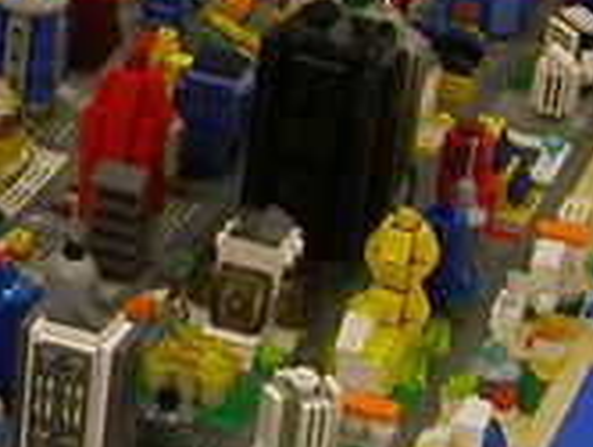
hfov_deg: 10.8
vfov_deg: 8.4
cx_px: -179
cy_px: 333
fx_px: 3054
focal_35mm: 178
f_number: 2.7
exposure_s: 1/38
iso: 100
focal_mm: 5.6
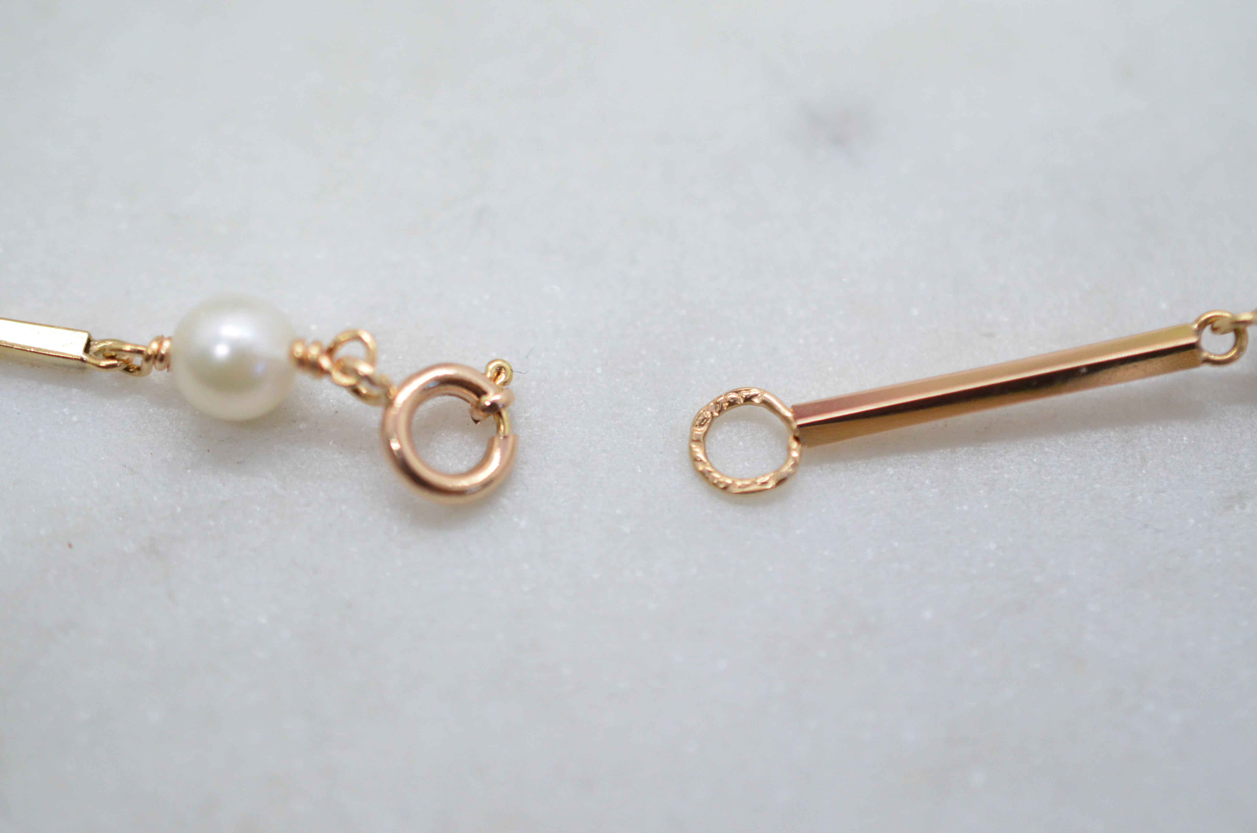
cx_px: 628
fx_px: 2091
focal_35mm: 60
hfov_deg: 33.5
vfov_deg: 22.5
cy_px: 416
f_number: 4
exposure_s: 1/1600
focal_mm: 40
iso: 2500
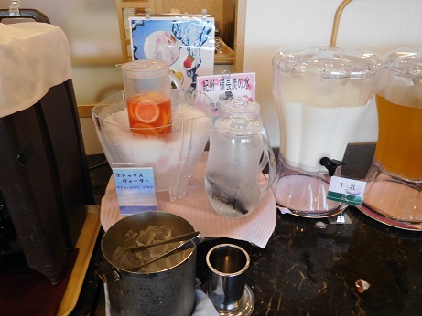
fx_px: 305
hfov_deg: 69.4
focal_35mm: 25
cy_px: 158
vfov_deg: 54.9
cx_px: 211
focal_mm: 4.5
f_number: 3.4
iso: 400
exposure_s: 1/15
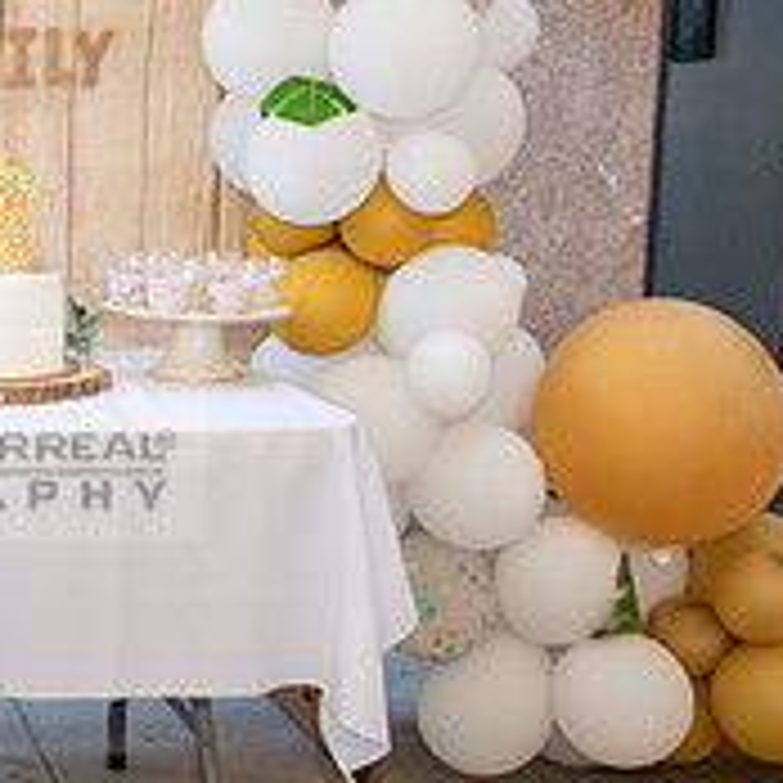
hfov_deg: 23.1
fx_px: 1740
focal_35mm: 68
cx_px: -176
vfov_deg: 25.3
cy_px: 434
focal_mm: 24
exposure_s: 1/80
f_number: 4
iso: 200
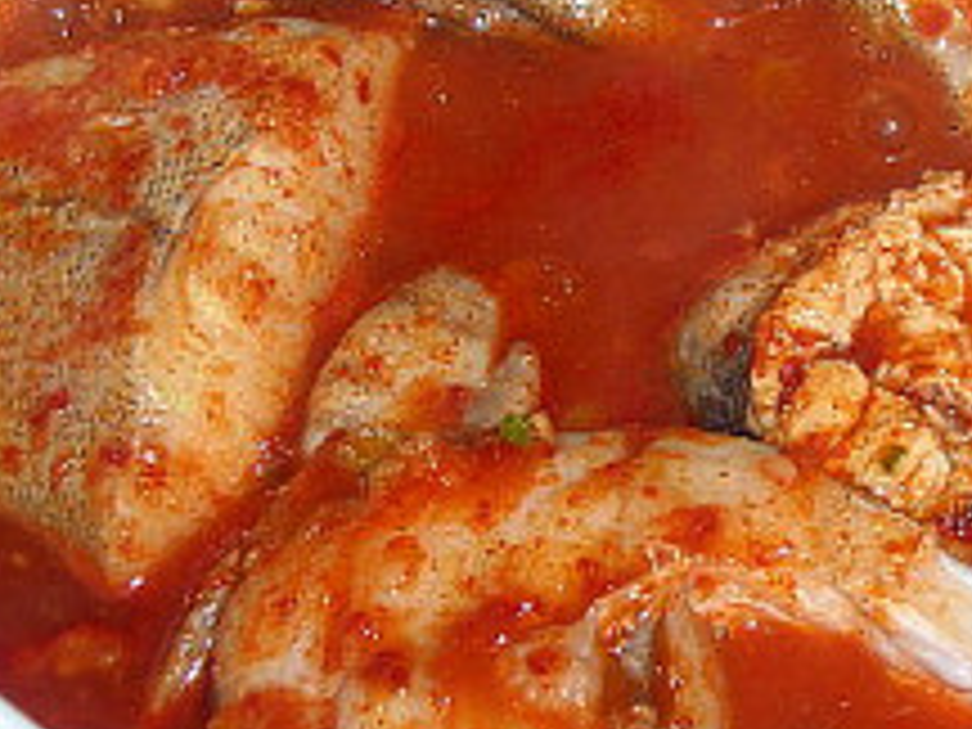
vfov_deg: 14.5
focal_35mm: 102
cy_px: 207
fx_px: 2864
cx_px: 850
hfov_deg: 19.0
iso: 50
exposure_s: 1/60.1
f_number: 3.2
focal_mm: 7.7
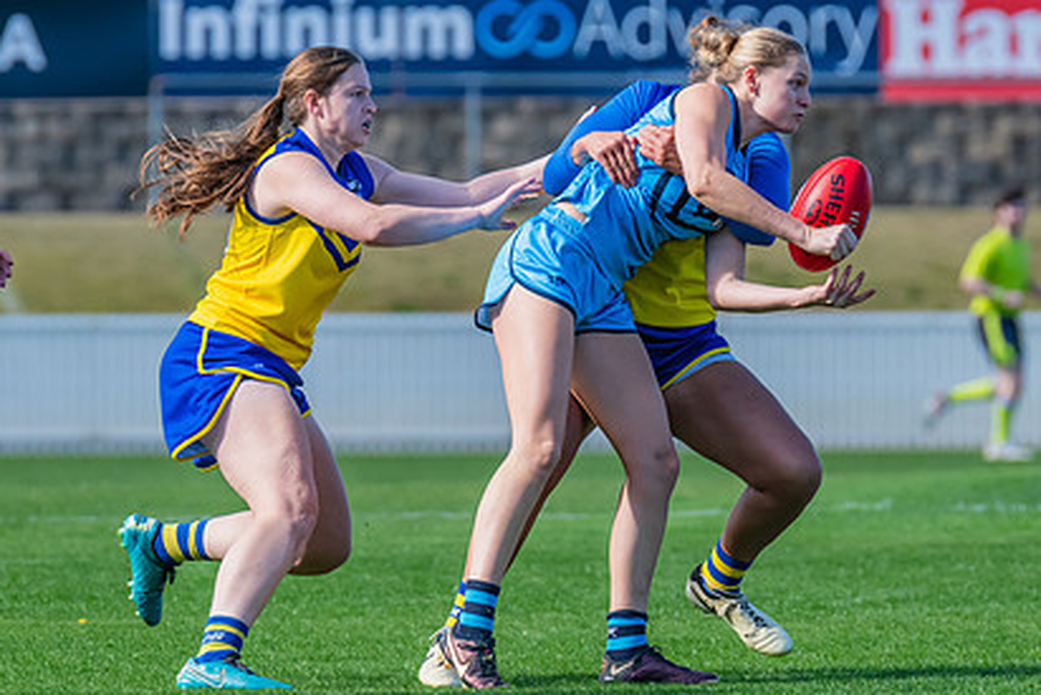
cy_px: 388
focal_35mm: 642
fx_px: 18570
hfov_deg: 3.2
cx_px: 597
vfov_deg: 2.1
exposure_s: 1/1250
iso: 800
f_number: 6.3
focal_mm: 360
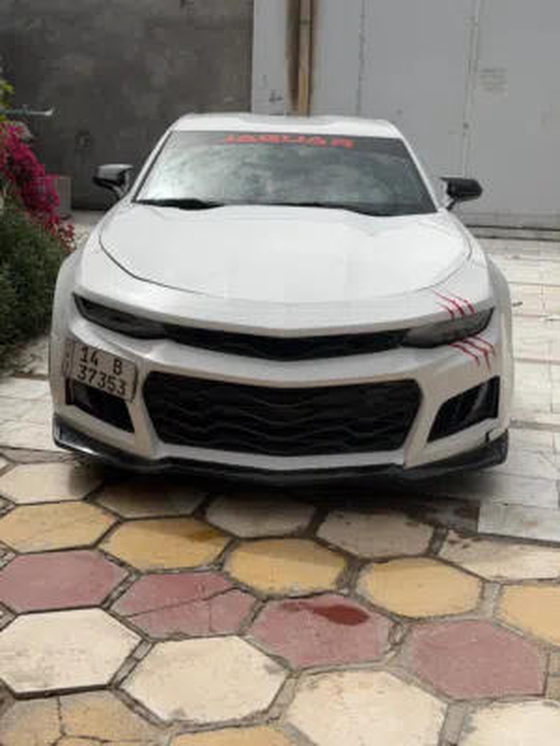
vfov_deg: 39.7
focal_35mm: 48
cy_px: 373
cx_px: 280
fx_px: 1035
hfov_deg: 30.3
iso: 64
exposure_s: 1/6536
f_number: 1.78
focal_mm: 6.76
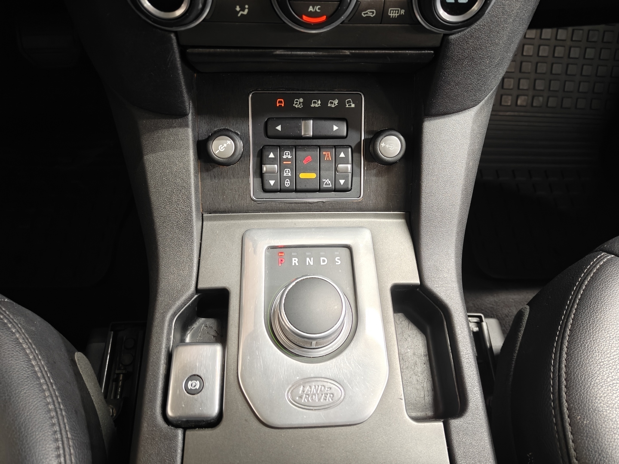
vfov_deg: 56.8
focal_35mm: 24
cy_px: 232
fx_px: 429
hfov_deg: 71.6
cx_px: 310
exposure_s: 1/20
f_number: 1.8
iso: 200
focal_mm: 5.59
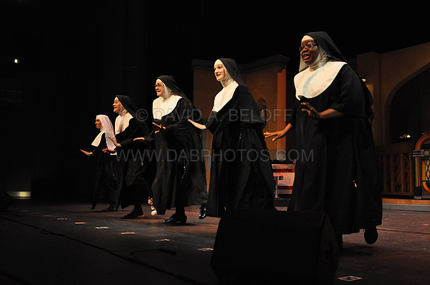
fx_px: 465
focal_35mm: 39
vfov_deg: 34.1
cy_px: 142
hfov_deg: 49.6
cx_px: 215
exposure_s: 1/500
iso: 1600
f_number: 2.8
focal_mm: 26
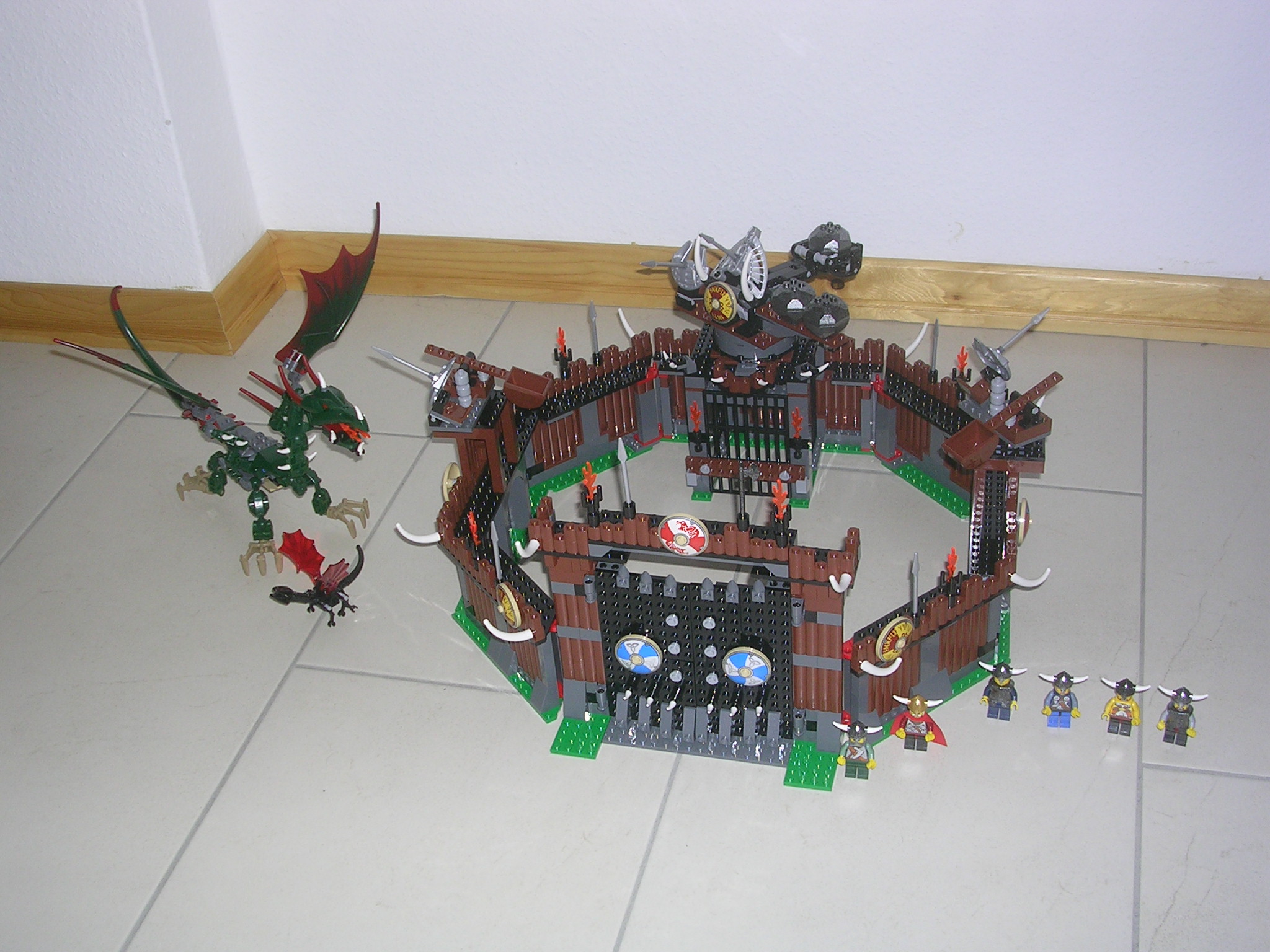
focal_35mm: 46
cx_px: 635
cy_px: 476
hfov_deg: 41.2
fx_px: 1688
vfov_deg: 31.5
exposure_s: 1/60.1
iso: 50
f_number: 3
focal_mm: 7.1
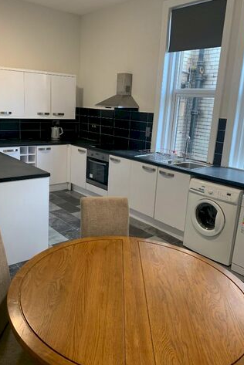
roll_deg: -2.4
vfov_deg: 61.9
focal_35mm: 30
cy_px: 173
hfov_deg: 43.6
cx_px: 107
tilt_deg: -12.4
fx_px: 305
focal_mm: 4.25
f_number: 1.8
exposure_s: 1/50
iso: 64
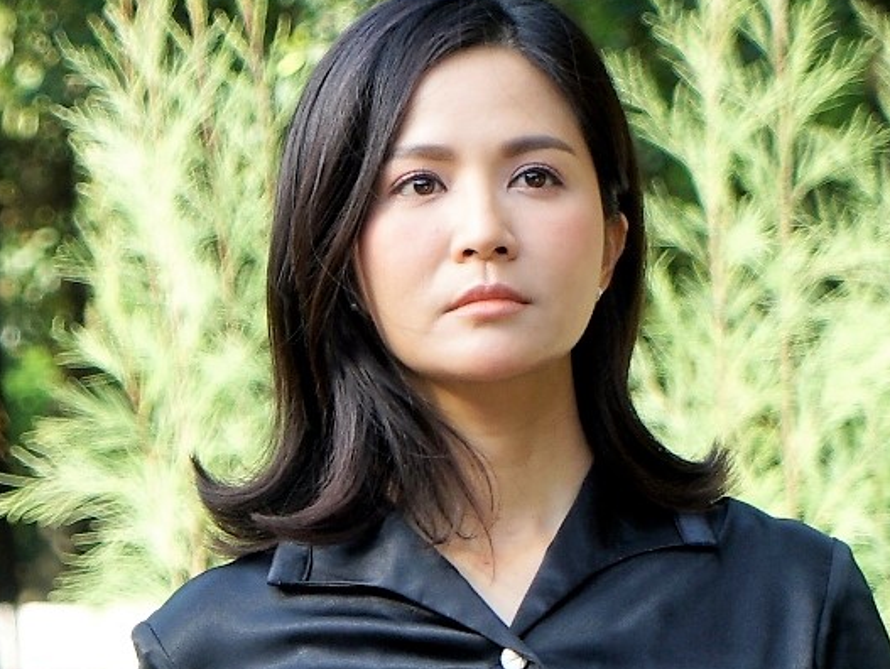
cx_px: -479
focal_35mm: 339
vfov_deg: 4.4
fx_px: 8722
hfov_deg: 5.8
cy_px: 327
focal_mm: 70
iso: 200
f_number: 5
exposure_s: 1/200
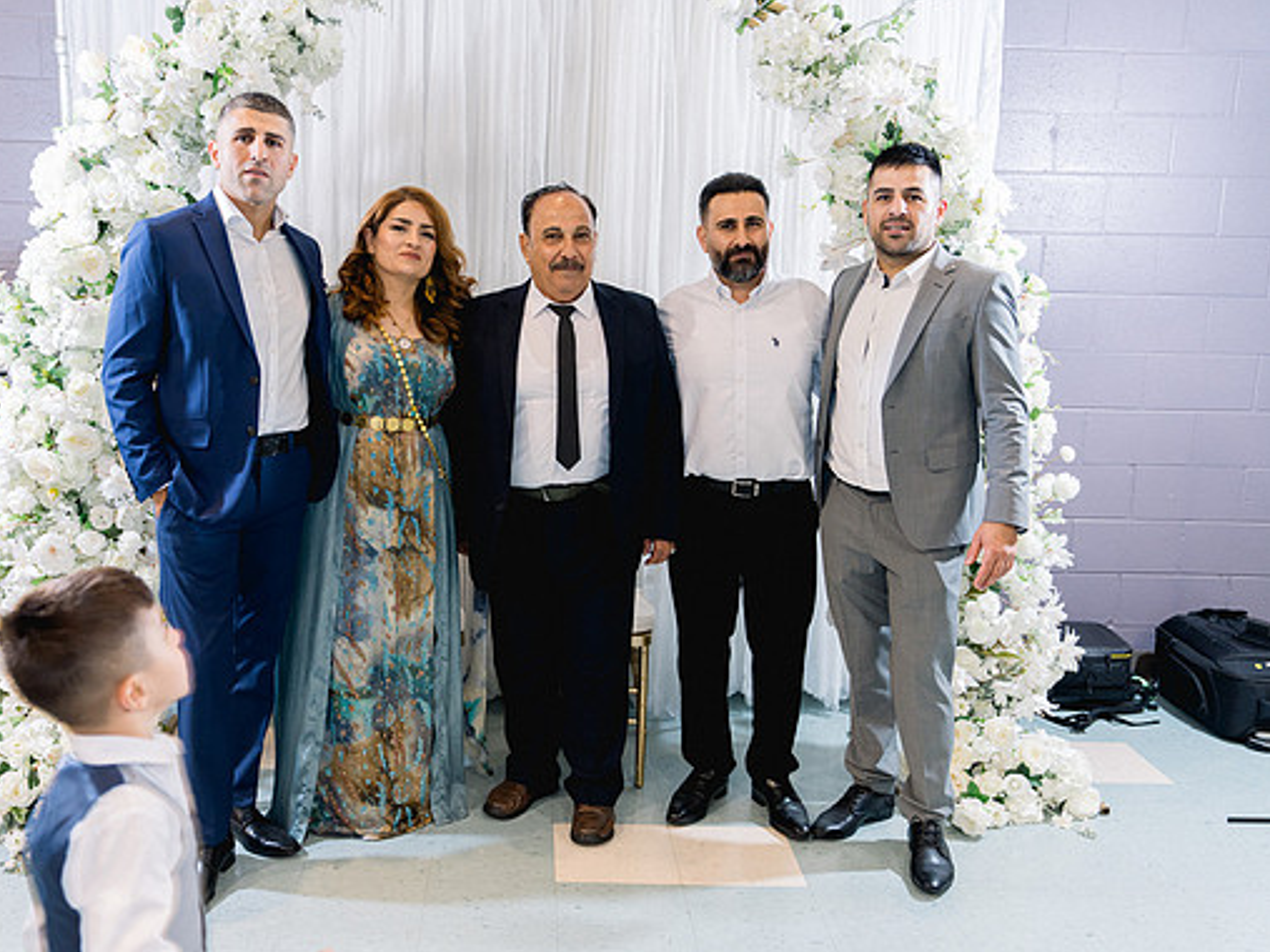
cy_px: 477
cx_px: 549
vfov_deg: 42.9
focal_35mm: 33
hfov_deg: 55.2
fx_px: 1210
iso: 800
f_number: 2.8
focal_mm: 30
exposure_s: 1/160
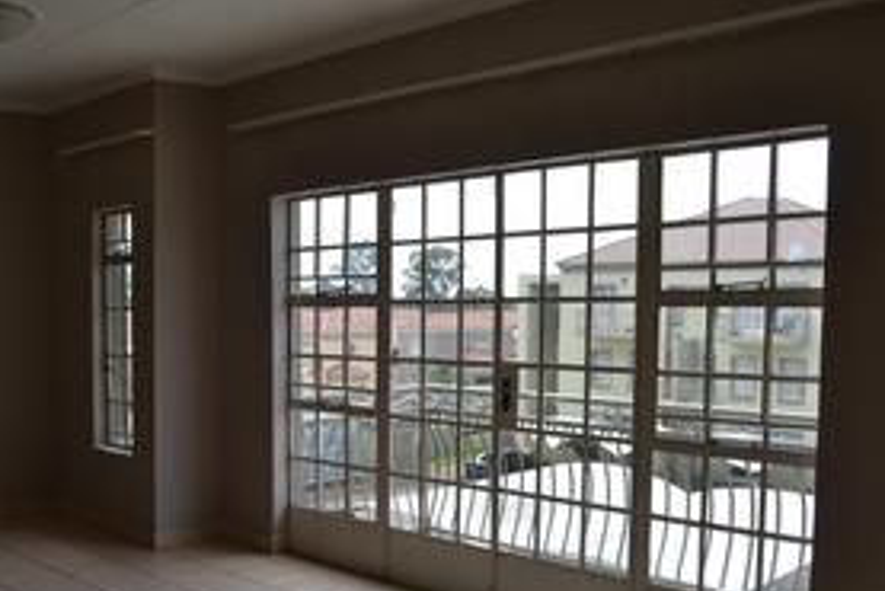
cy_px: 398
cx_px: 304
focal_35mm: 39
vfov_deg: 33.9
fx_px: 959
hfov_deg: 48.8
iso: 100
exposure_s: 1/125
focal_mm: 18
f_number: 5.6
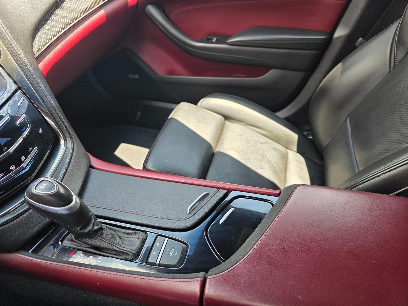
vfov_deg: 58.9
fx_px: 271
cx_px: 204
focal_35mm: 23
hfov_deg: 73.9
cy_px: 153
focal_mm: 6.3
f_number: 1.7
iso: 64
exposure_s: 1/180
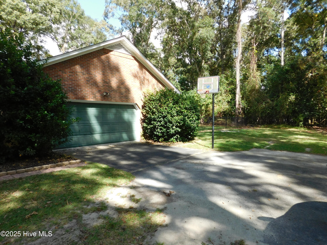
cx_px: 164
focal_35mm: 23
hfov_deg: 73.9
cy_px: 122
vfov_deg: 58.9
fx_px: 217
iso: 125
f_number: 3
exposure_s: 1/400
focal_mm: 4
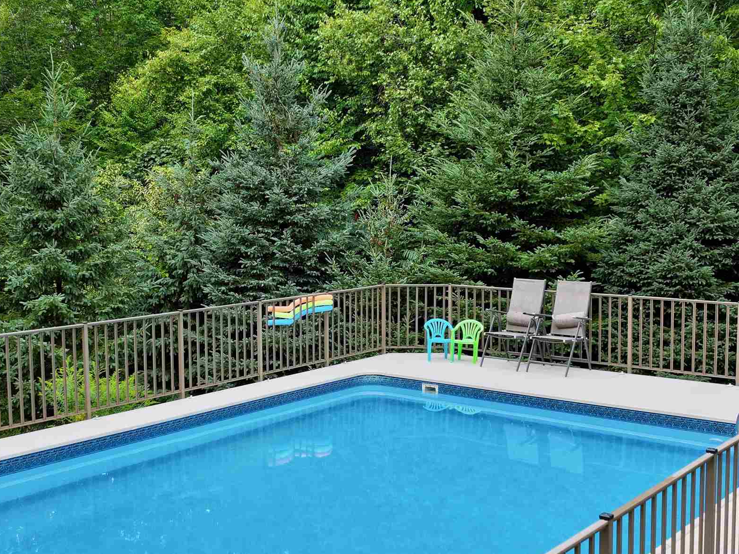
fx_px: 1003
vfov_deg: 30.7
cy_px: 344
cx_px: 302
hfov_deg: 40.3
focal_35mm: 47
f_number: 2.8
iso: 100
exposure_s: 1/240
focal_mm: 12.29
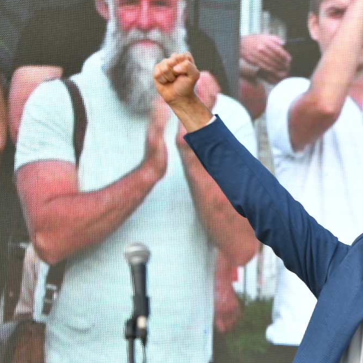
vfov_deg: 4.2
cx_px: 428
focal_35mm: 413
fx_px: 4900
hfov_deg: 4.2
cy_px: 261
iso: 200
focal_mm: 200
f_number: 4
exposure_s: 1/250
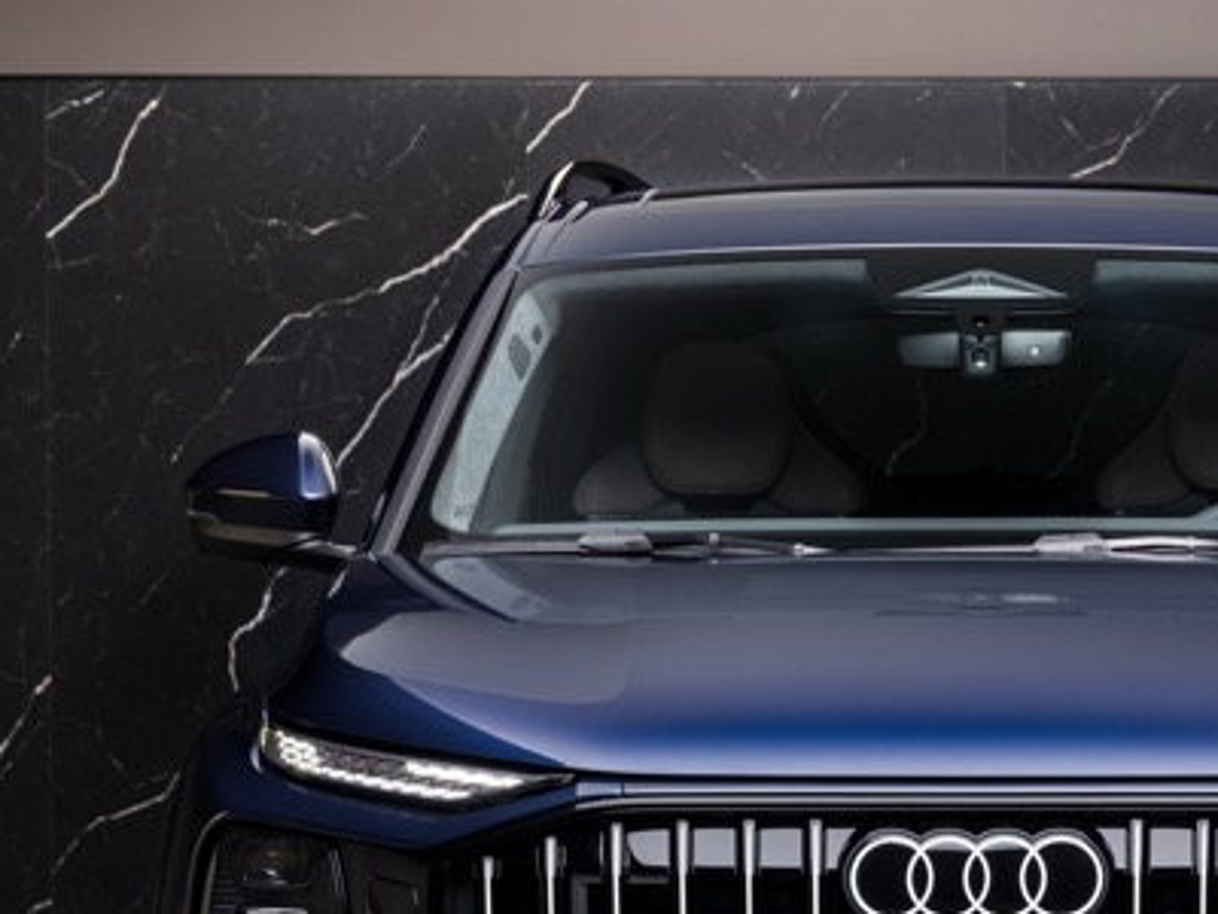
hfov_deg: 10.1
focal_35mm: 195
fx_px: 6861
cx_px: 1258
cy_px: 710
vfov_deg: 7.6
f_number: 8
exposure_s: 1/20
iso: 250
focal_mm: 76.5
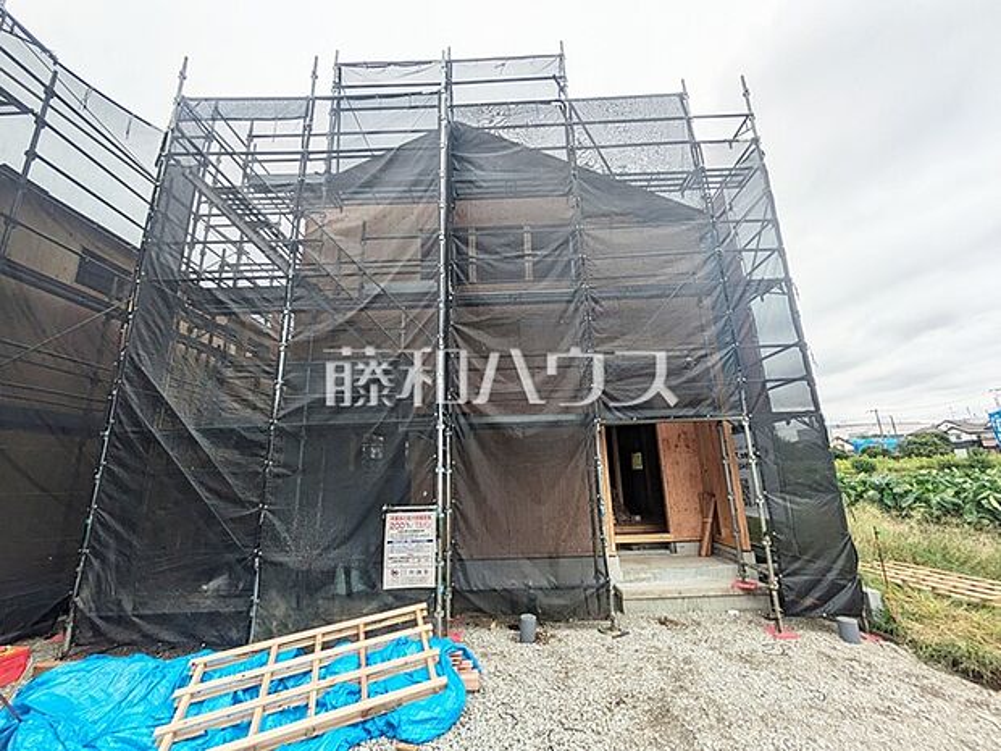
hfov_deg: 102.1
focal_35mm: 14
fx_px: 405
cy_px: 376
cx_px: 500
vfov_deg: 85.7
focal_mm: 1.83
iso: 50
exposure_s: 1/935
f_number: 2.2
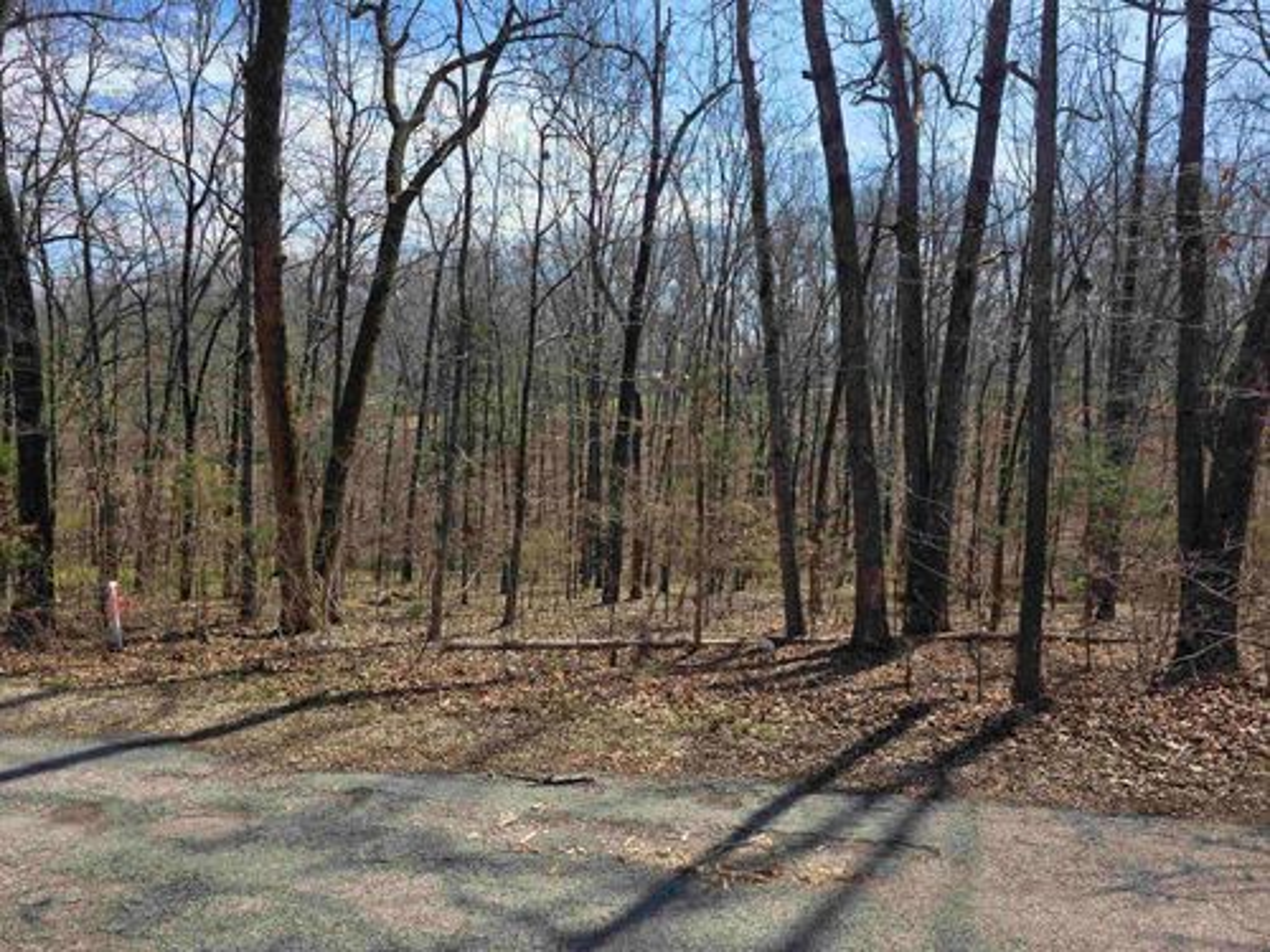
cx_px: 635
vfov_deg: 58.9
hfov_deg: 73.9
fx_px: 844
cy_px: 476
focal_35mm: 23
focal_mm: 6.3
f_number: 1.7
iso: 80
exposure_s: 1/3455
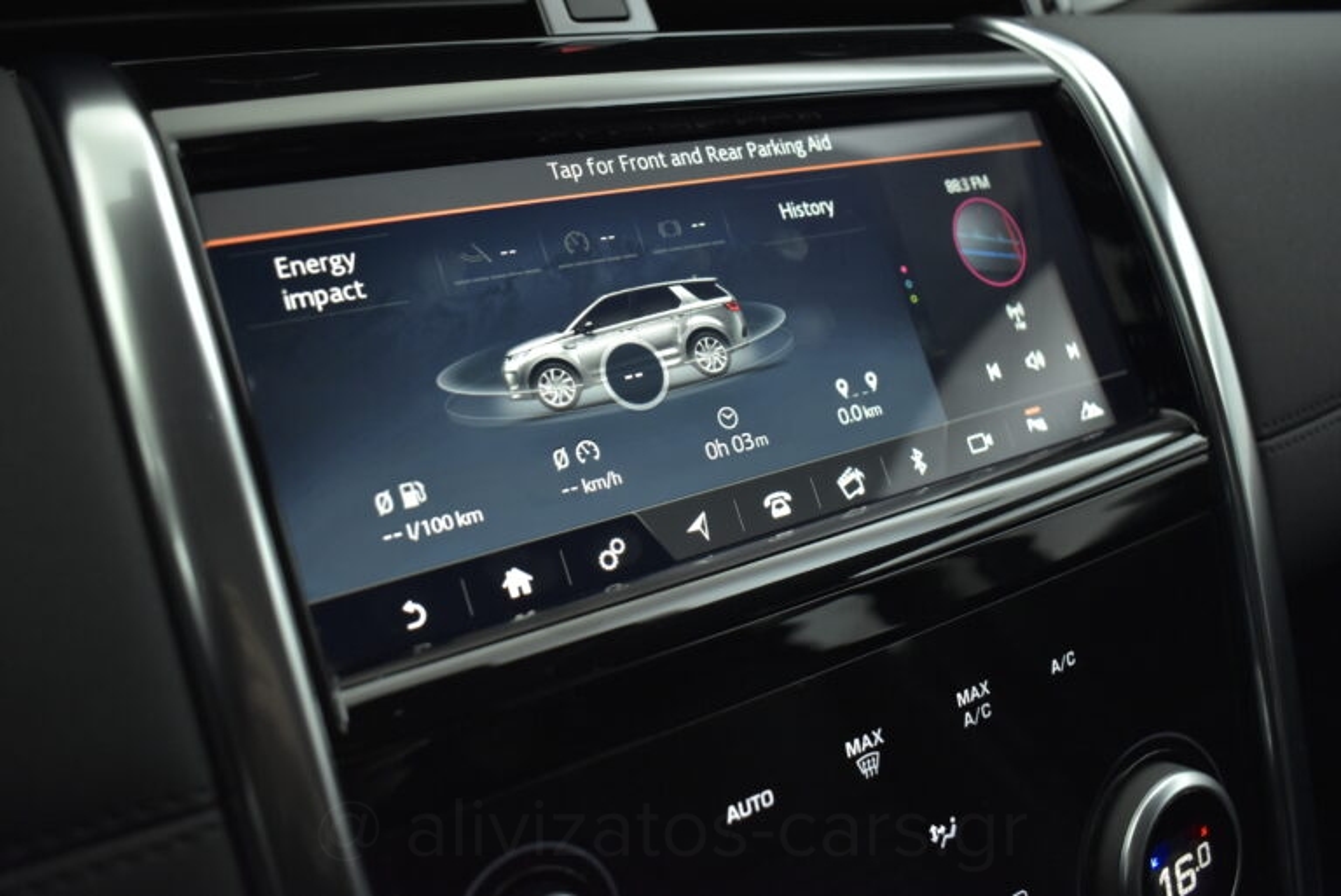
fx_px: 1174
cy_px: 448
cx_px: 670
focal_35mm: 32
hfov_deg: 59.5
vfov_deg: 41.8
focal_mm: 21
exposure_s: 1/125
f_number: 3.8
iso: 1600
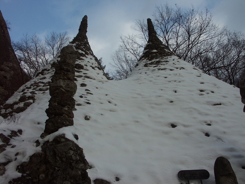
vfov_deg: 49.7
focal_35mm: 28
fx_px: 198
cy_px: 92
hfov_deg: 63.4
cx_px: 122
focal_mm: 7.2
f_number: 7.1
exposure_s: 1/400
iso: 100
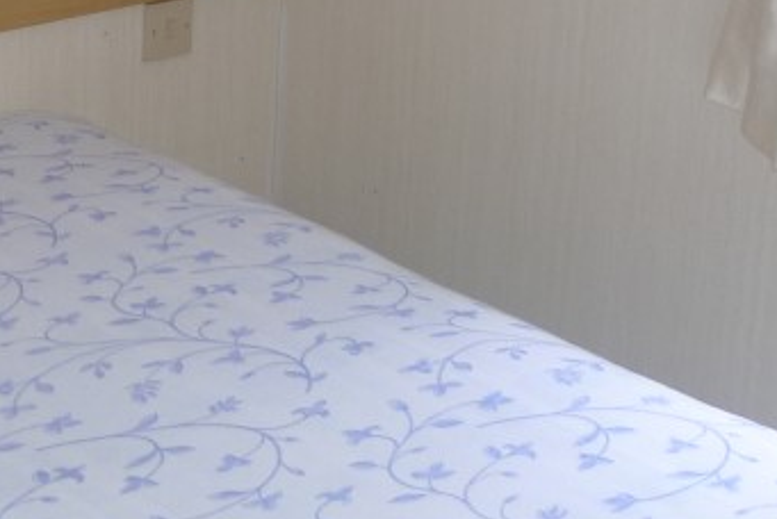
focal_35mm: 81
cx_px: 67
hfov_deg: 24.3
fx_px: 1750
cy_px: -98
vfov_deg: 16.2
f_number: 2
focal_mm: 5.1
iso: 100
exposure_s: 1/60
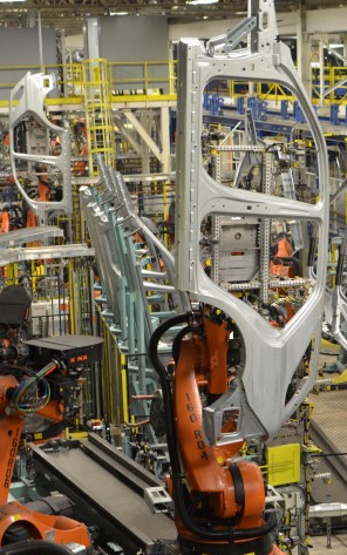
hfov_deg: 15.9
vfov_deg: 25.3
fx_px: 1236
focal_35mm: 82
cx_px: 235
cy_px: 280
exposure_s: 1/40
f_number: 3.2
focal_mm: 35
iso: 800
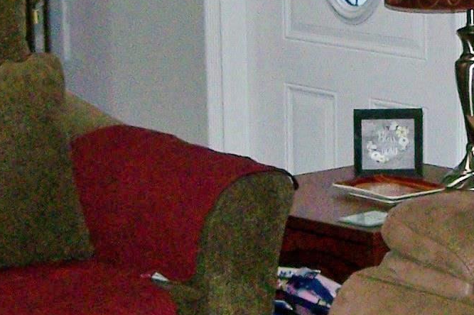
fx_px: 2211
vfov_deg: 8.1
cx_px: 430
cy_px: 52
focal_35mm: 168
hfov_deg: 12.1
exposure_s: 1/60
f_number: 2.8
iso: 160
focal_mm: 6.3
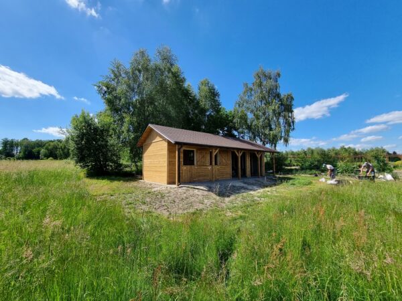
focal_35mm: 13
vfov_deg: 89.9
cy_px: 150
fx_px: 151
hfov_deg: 106.2
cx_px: 201
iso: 50
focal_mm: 2.2
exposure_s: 1/1472
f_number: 2.2
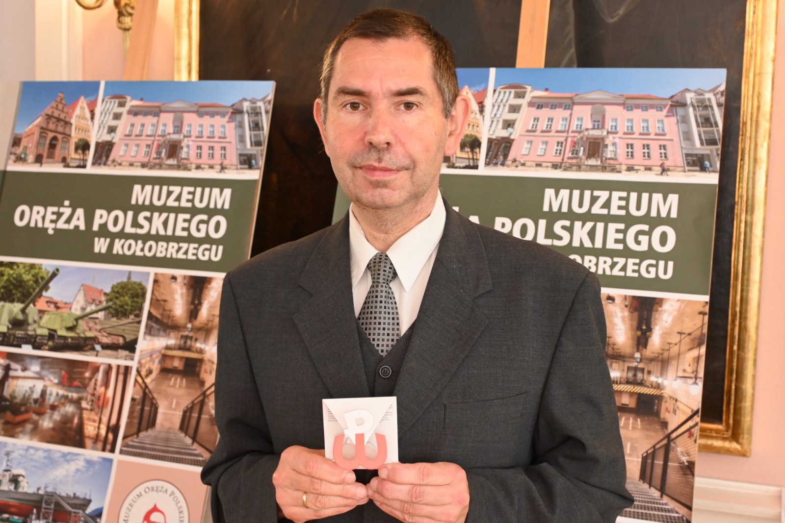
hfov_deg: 46.4
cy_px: 262
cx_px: 392
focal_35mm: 42
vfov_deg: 31.9
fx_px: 916
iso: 1250
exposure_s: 1/60
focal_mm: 28
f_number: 4.5
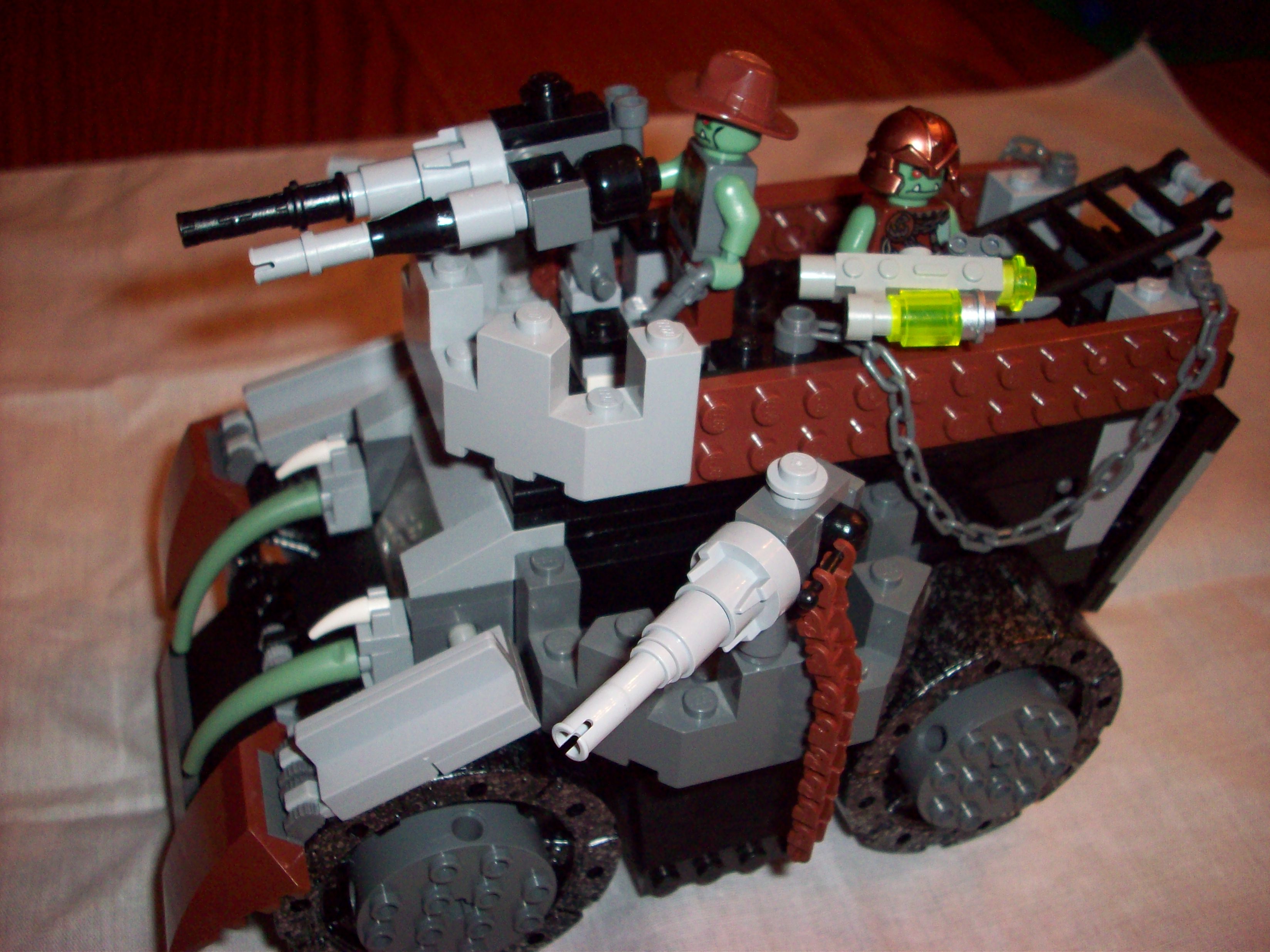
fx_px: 1357
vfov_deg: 38.7
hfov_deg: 50.1
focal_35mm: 37
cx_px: 635
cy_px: 476
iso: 160
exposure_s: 1/64
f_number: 2.8
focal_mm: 6.2
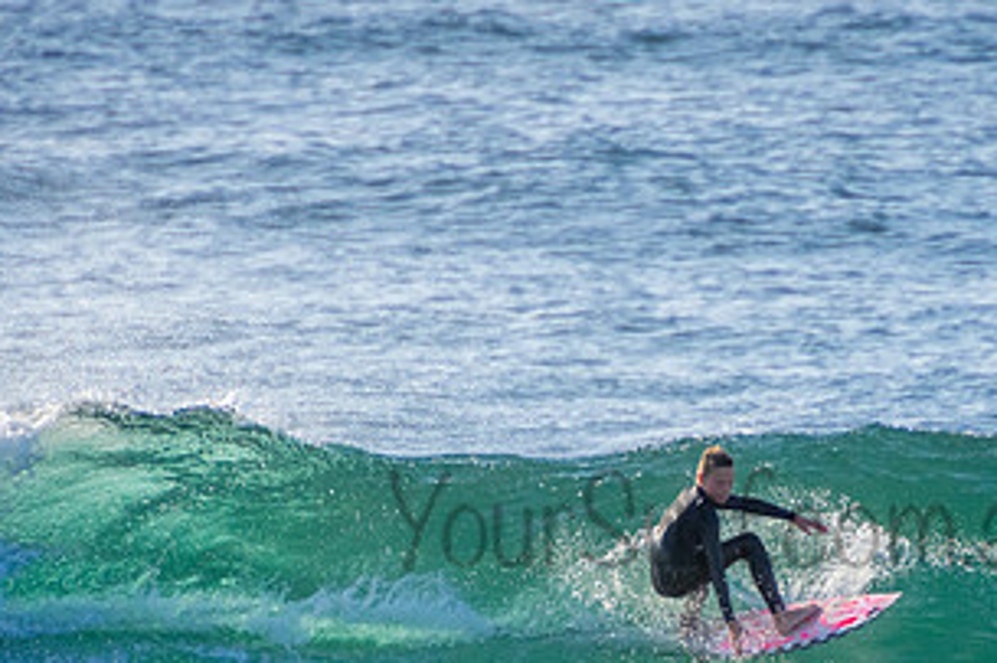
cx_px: 726
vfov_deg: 1.2
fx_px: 31609
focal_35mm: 1142
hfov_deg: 1.8
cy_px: 492
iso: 400
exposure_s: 1/2500
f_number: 5.6
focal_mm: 400
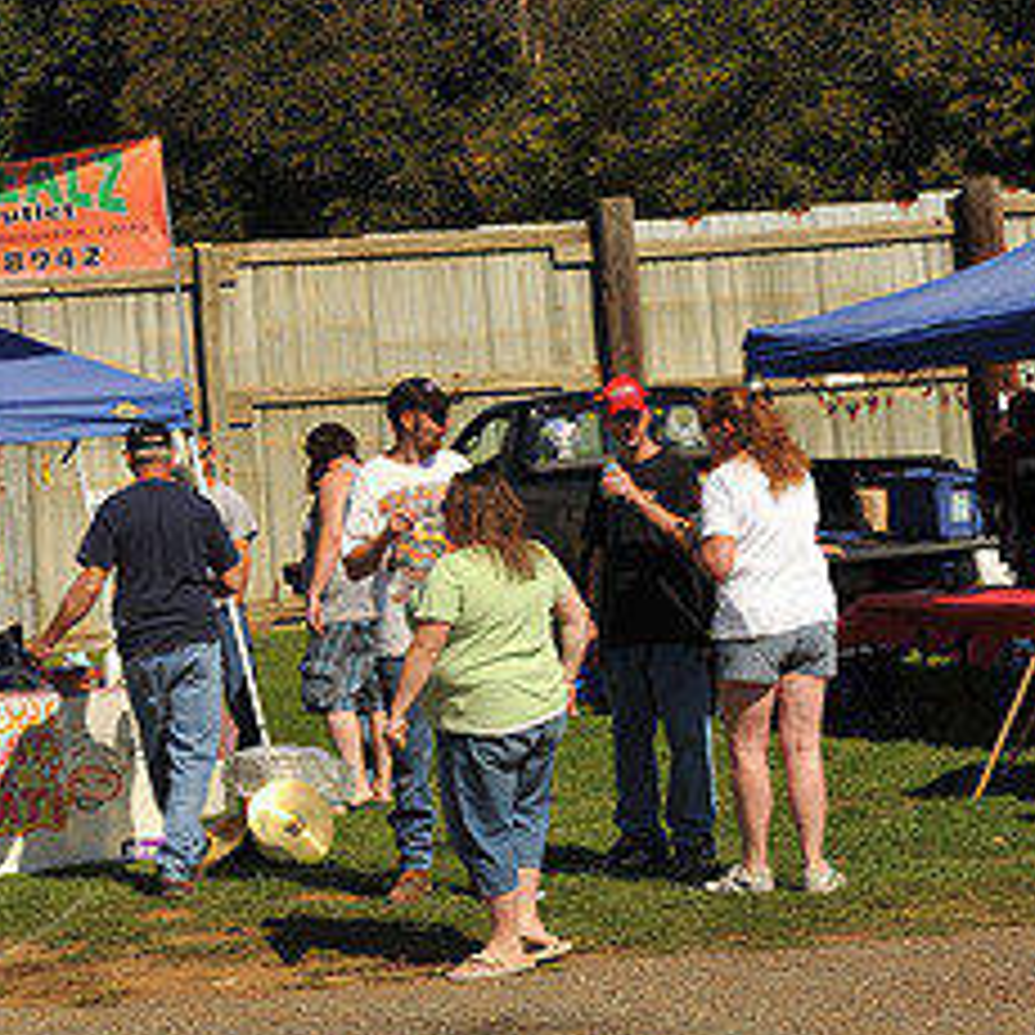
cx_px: -76
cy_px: 387
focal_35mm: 107
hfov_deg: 15.9
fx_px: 3620
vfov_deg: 16.3
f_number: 10
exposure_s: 1/1600
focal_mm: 50
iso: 500
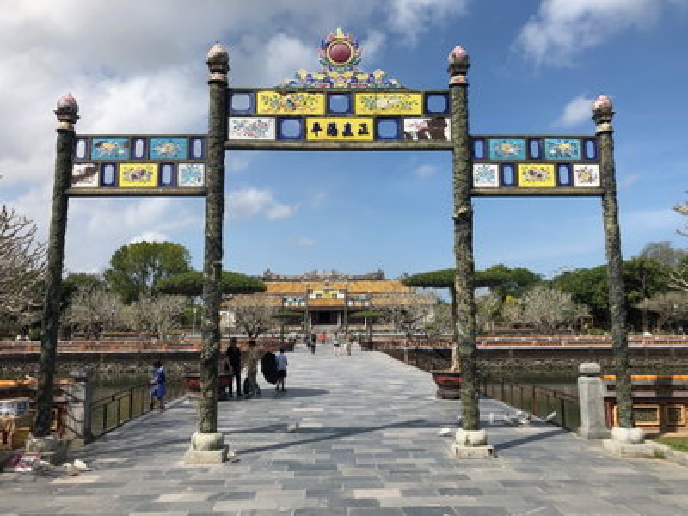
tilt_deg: +8.6
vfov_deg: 49.7
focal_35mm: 28
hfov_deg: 63.4
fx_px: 557
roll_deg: -0.9
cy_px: 258
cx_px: 344
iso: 20
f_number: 1.8
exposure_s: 1/2667
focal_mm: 3.99
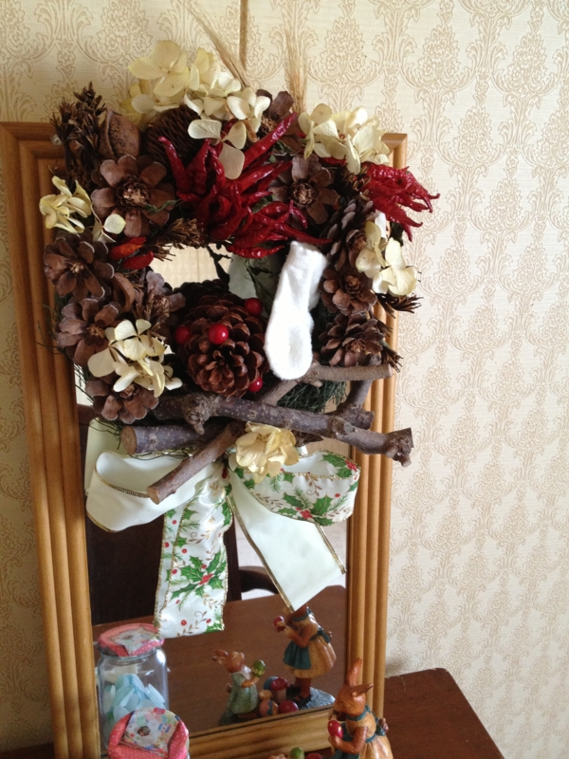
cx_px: 284
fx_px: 767
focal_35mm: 35
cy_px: 380
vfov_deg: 52.6
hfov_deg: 40.7
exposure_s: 1/20
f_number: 2.4
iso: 160
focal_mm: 4.28
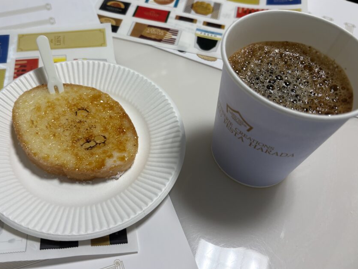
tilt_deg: -51.8
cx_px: 144
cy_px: 116
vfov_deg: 44.1
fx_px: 331
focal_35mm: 32
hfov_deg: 56.4
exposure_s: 1/121
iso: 50
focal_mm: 5.96
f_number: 1.6
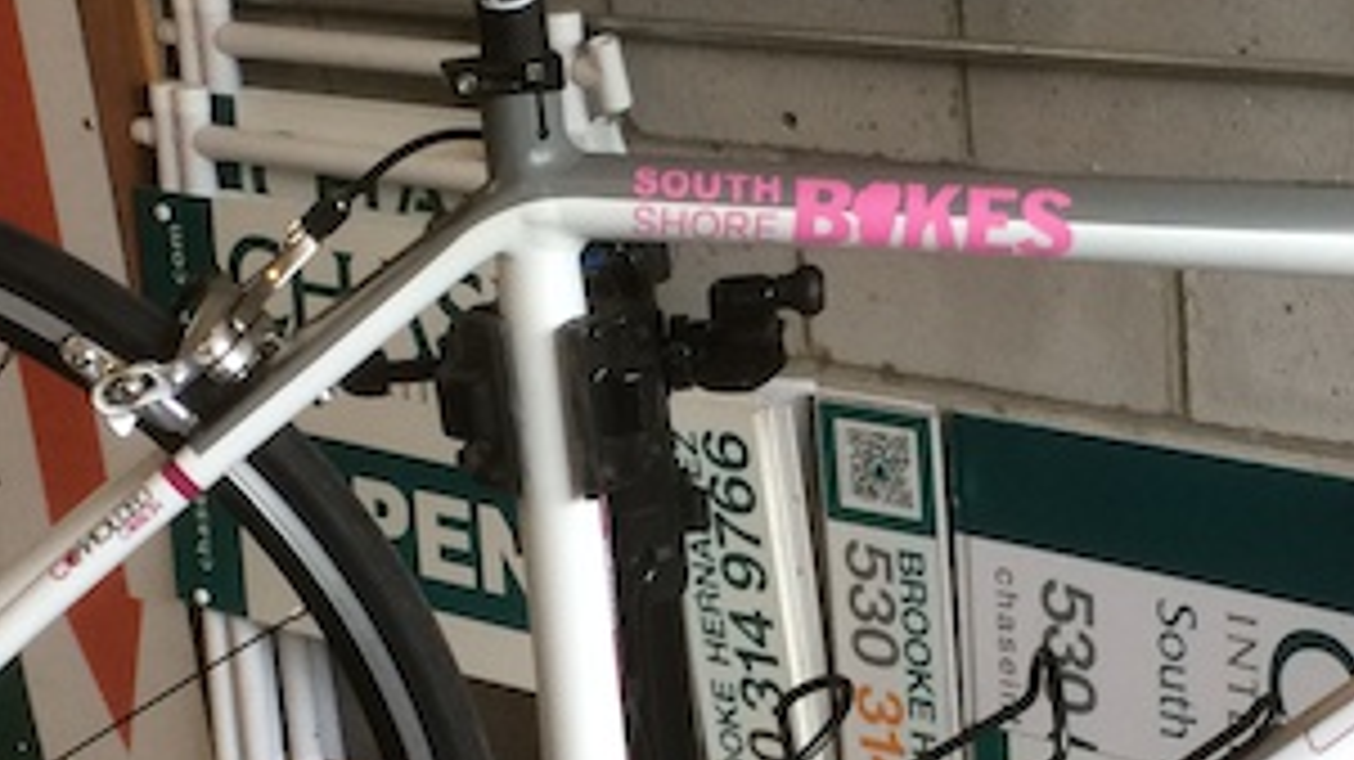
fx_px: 3014
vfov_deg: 14.3
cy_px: 661
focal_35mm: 84
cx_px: 819
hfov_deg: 25.3
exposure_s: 1/30
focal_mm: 4.15
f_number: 2.2
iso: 100
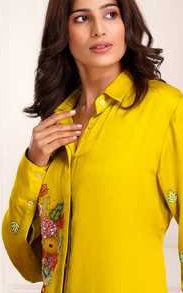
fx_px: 2044
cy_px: 206
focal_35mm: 256
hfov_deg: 5.1
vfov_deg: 8.2
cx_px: 96
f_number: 10
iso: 250
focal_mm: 140
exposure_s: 1/125
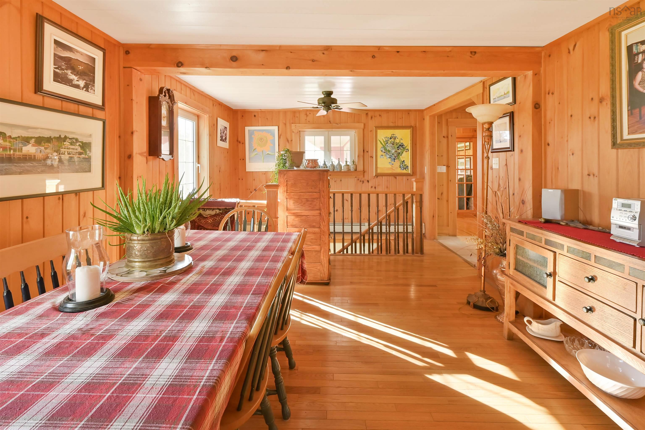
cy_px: 215
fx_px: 287
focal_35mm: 16
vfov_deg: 73.8
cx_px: 322
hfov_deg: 96.7
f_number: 8
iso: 2200
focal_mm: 16
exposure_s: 1/15
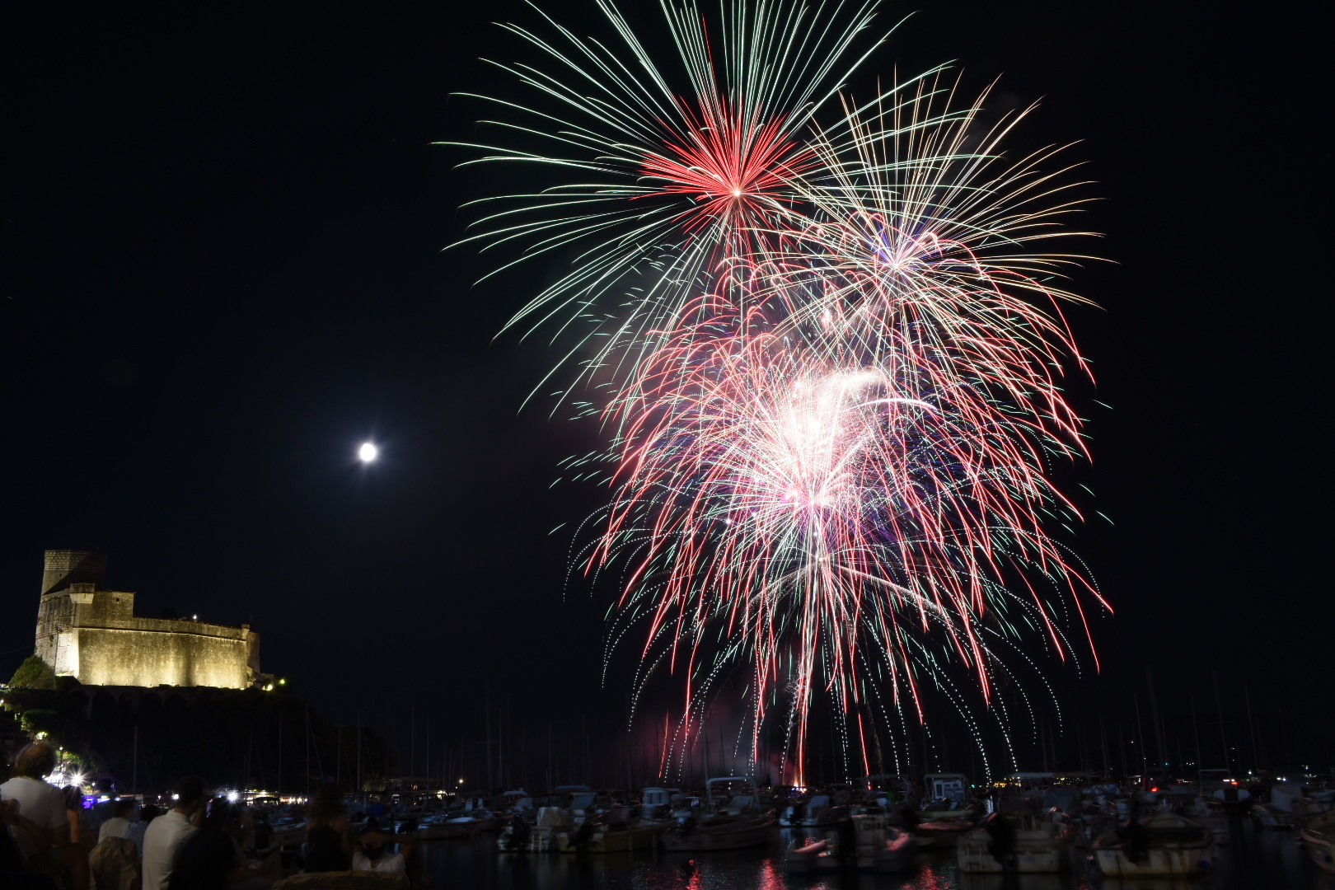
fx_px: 1279
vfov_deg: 38.4
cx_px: 668
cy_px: 445
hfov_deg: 55.1
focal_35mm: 34
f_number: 14
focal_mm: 23
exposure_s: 43.2
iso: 100
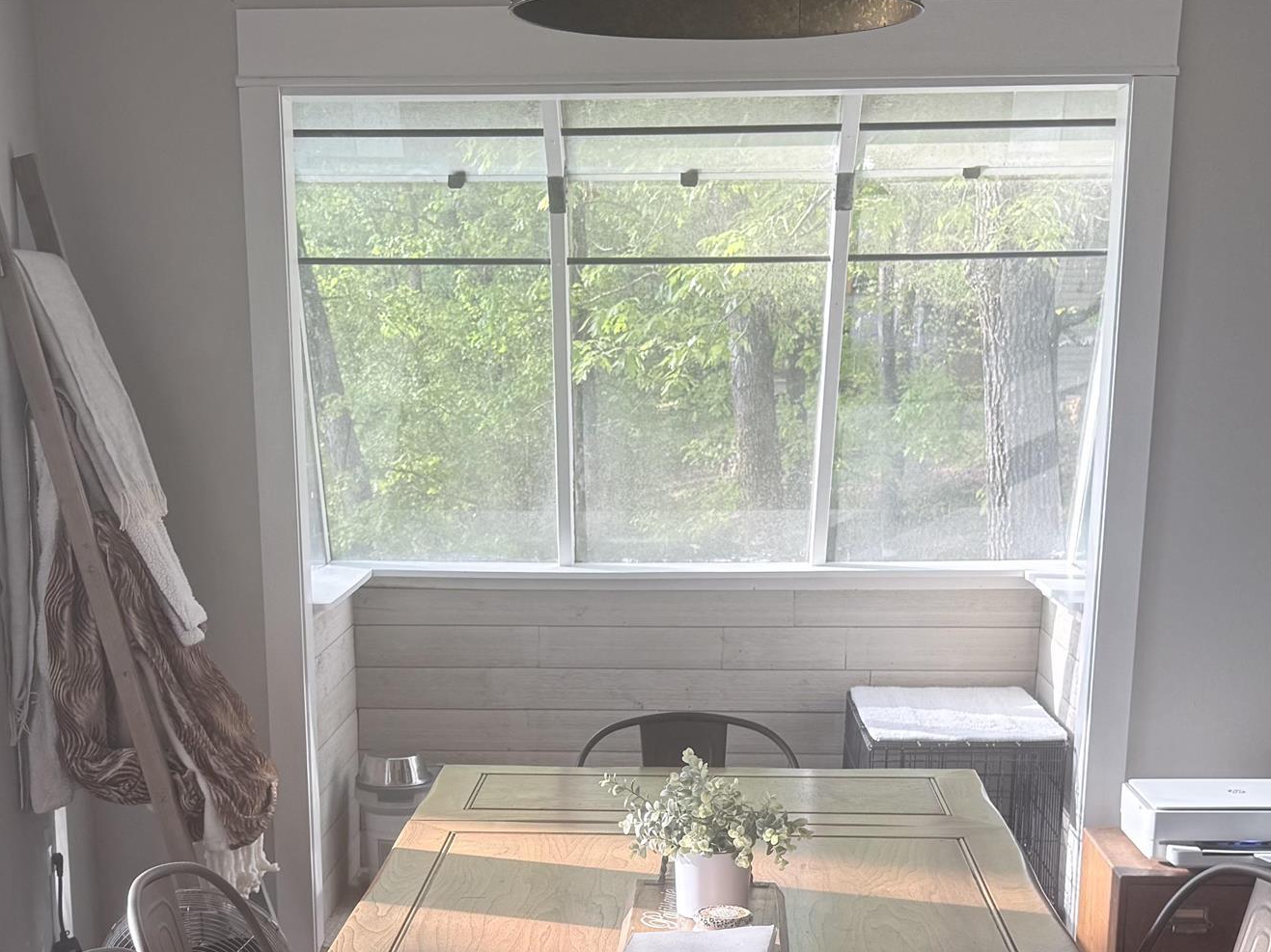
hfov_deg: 34.3
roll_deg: +0.7
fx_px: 2056
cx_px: 539
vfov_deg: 25.3
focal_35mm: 56
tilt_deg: -13.7
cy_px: 845
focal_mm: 6.76
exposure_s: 1/263
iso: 64
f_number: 1.78
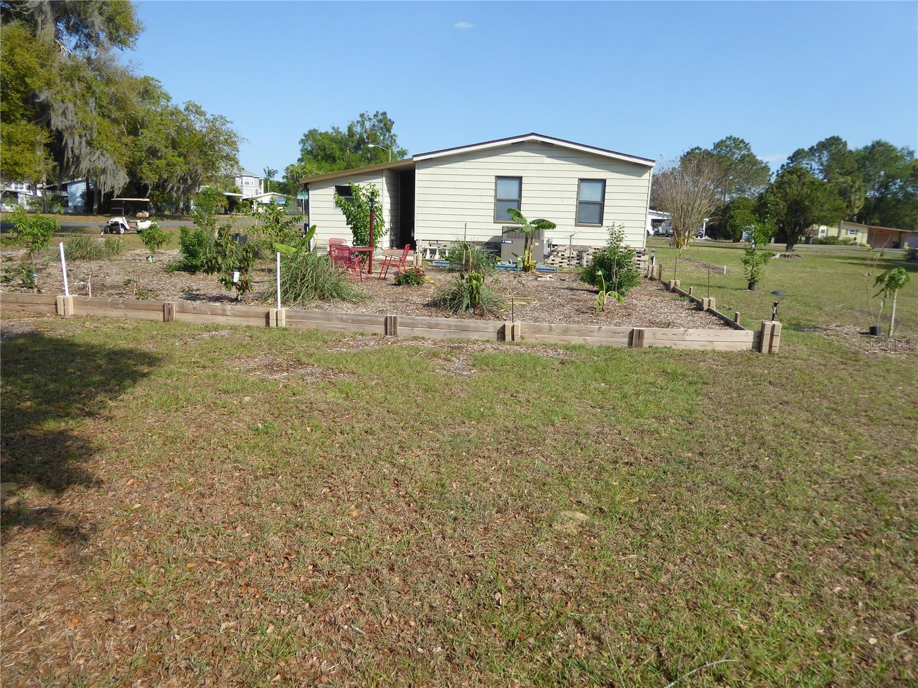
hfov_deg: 71.6
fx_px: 636
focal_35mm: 24
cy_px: 344
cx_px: 459
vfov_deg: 56.8
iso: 80
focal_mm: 4.3
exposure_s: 1/800
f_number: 3.3
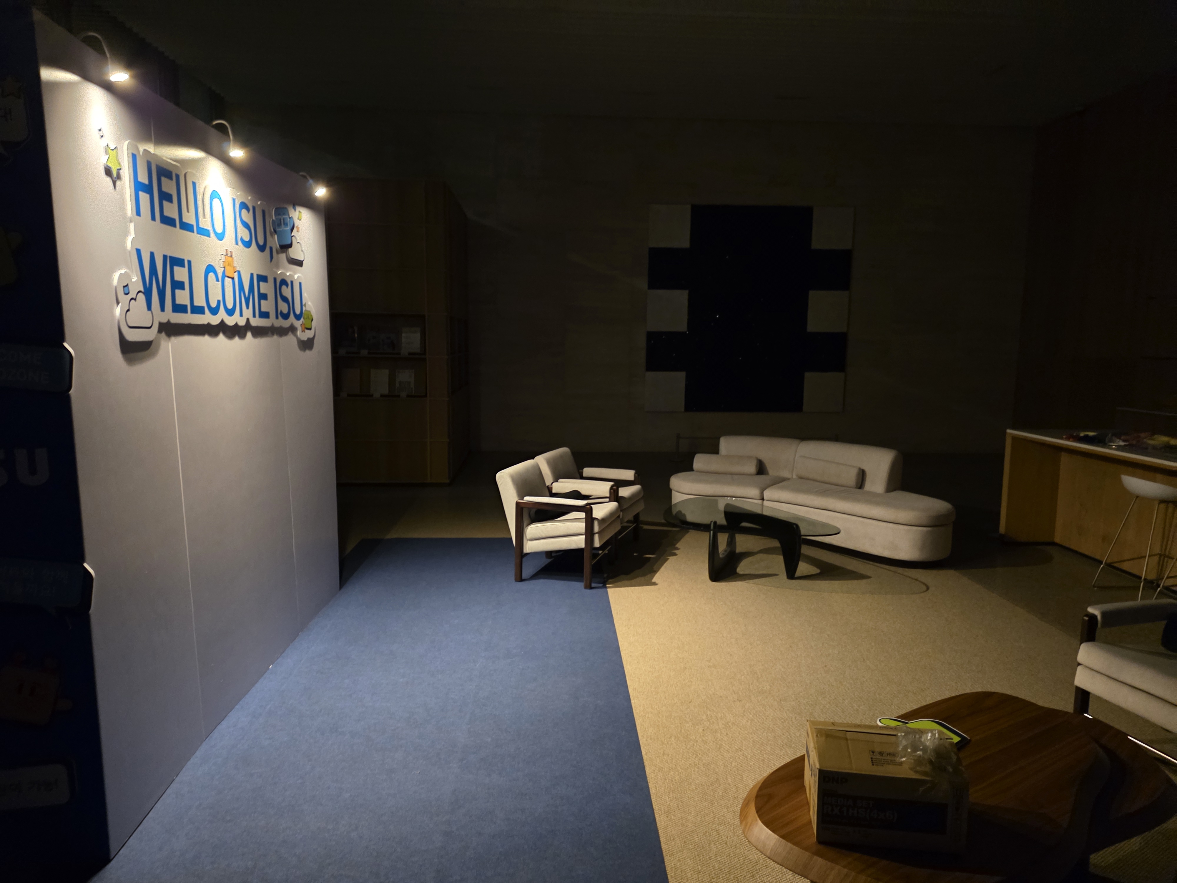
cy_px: 442
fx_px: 782
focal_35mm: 23
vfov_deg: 58.9
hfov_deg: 73.9
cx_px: 588
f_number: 1.7
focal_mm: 6.25
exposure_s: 1/30
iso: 1600
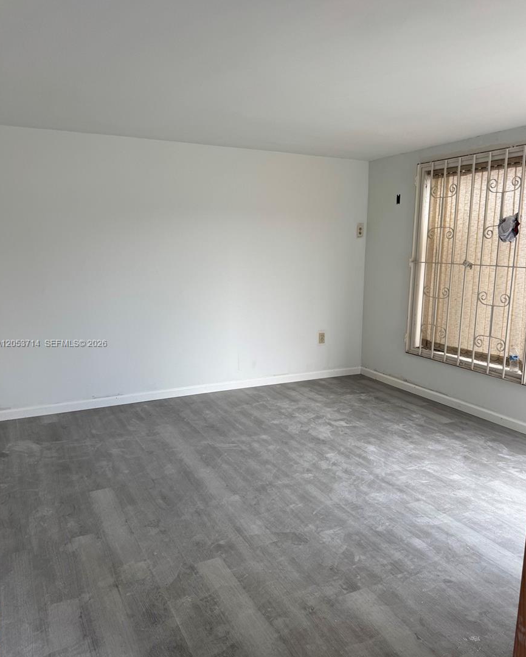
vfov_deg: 66.0
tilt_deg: -9.9
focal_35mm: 26
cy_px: 344
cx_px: 268
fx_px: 506
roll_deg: +0.5
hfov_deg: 54.9
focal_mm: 6.76
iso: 64
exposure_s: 1/268
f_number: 1.78
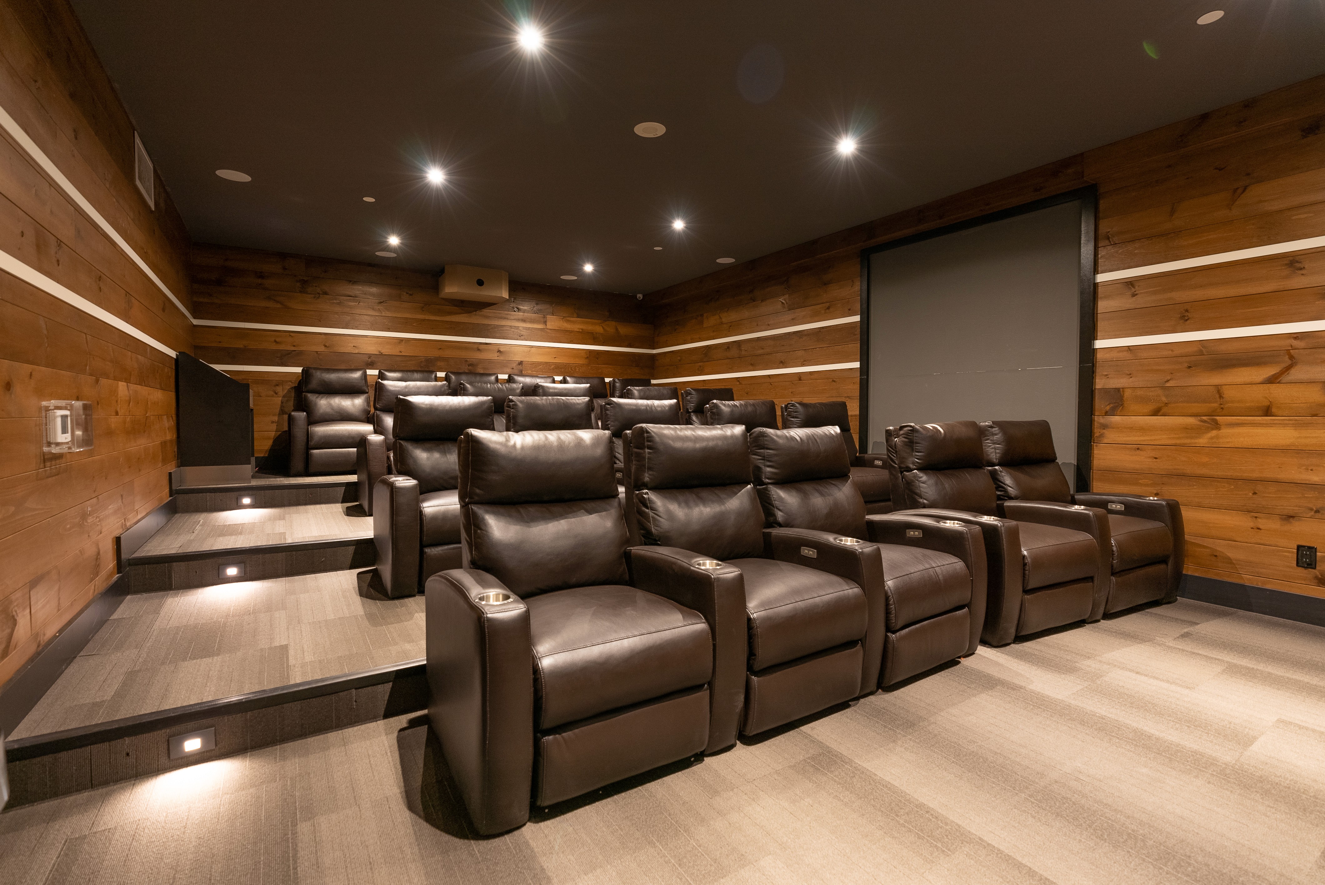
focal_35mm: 16
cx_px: 662
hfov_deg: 96.7
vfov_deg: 73.8
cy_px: 442
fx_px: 589
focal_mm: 16
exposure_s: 1.3
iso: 200
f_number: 5
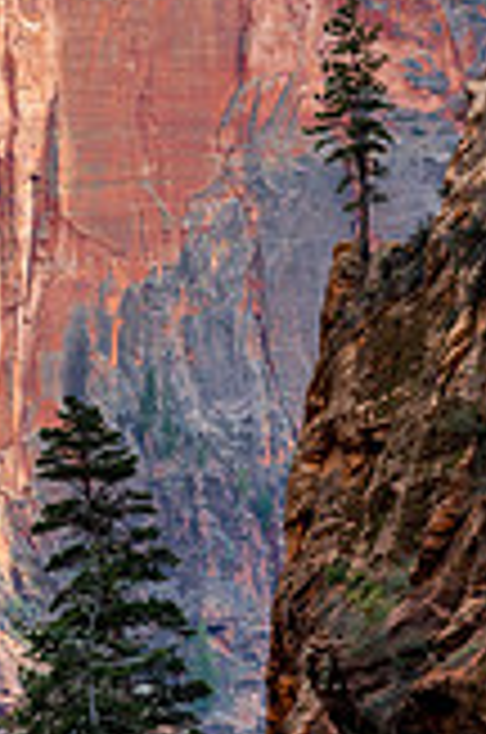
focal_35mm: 553
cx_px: -112
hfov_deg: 2.5
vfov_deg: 3.7
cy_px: 149
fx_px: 11245
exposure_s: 1/250
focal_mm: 200
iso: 200
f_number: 8
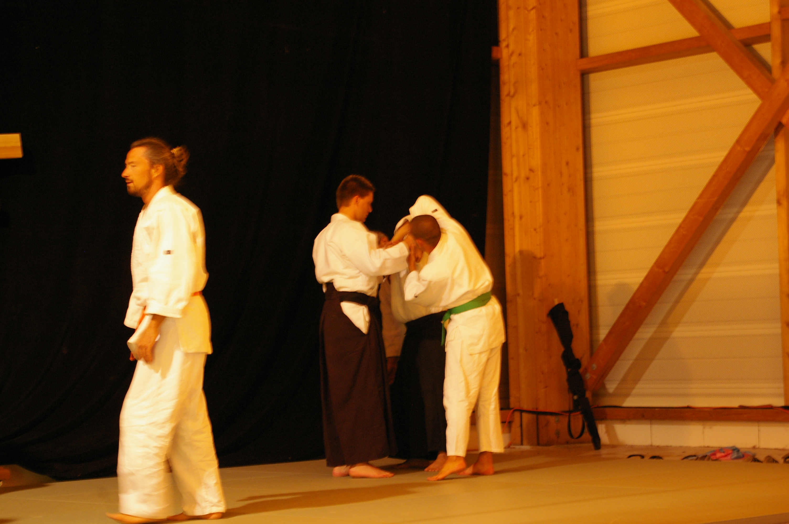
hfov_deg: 24.6
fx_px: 1807
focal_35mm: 82
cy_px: 262
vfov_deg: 16.5
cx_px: 394
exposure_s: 1/10
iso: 800
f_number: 5.6
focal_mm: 55
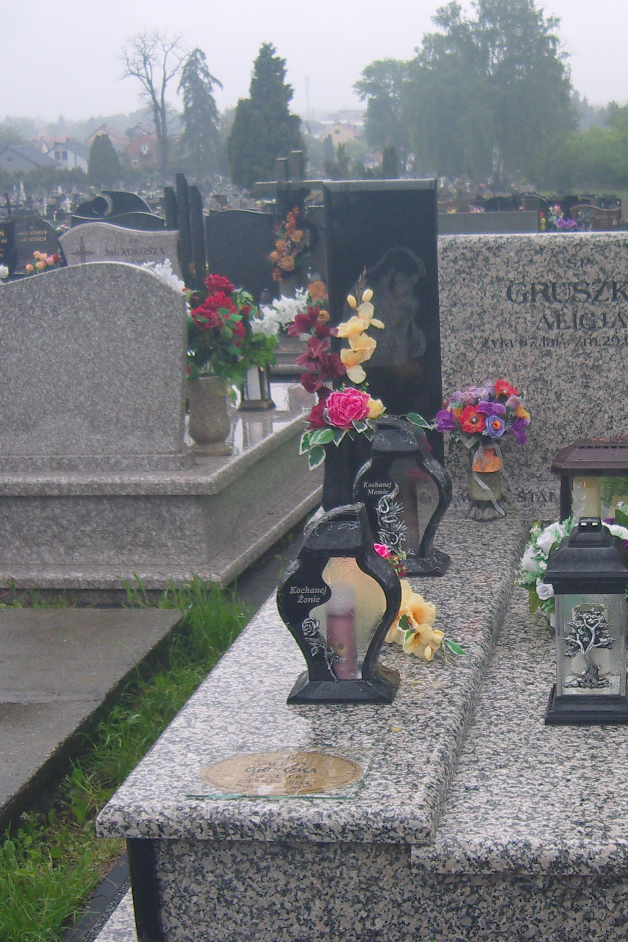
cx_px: 504
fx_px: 1649
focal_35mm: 63
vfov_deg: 31.8
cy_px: 552
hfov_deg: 21.3
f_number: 2.8
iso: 100
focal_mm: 7.3
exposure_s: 1/80
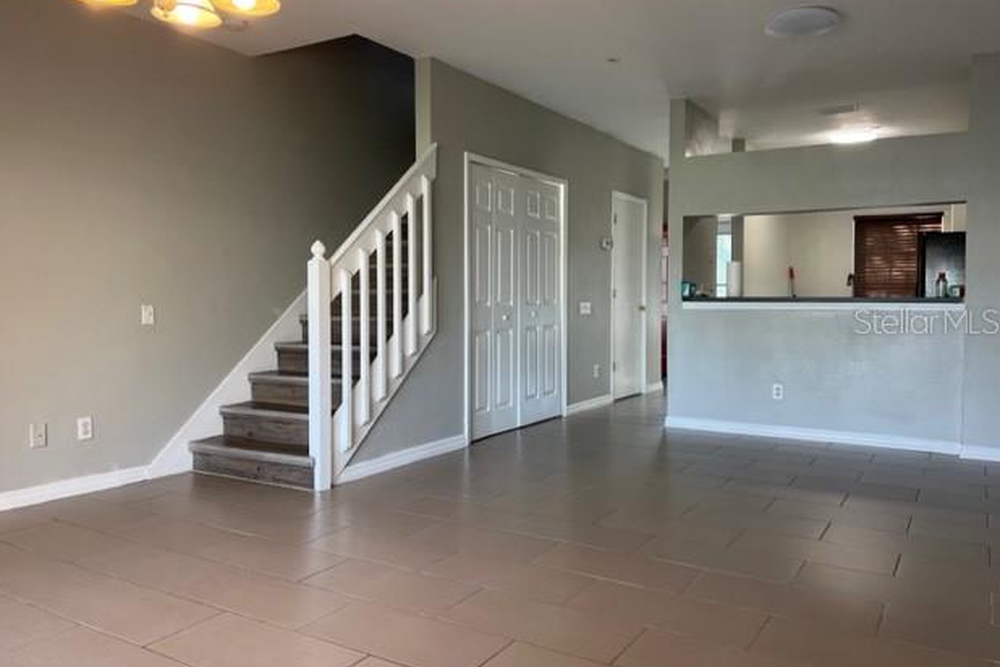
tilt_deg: -1.8
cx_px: 489
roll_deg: +0.0
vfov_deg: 46.4
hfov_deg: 65.5
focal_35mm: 28
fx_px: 778
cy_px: 321
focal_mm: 5.7
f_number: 1.5
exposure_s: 1/60
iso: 80
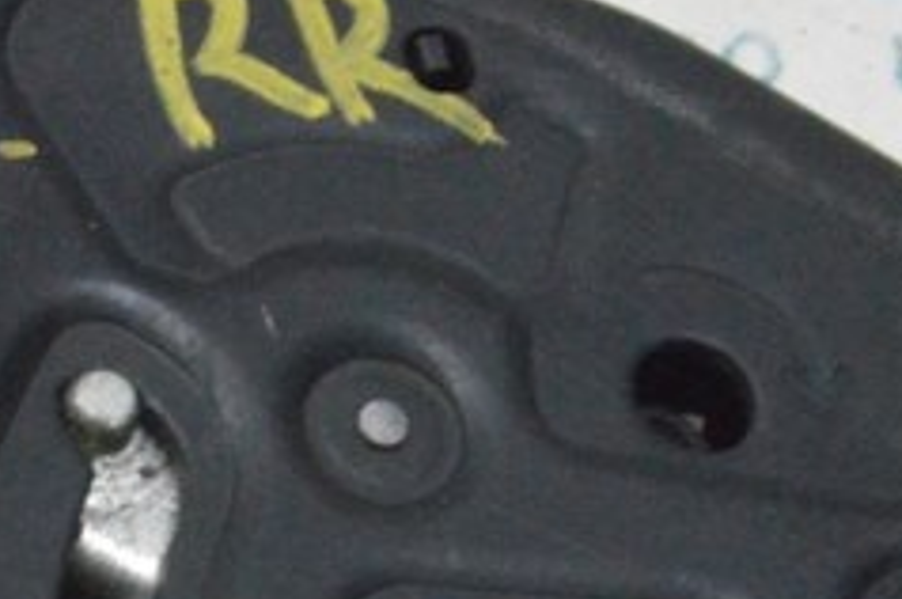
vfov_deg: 5.3
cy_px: 552
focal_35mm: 258
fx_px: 6455
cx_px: 80
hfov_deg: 8.0
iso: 6400
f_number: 20
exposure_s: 1/20
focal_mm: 40
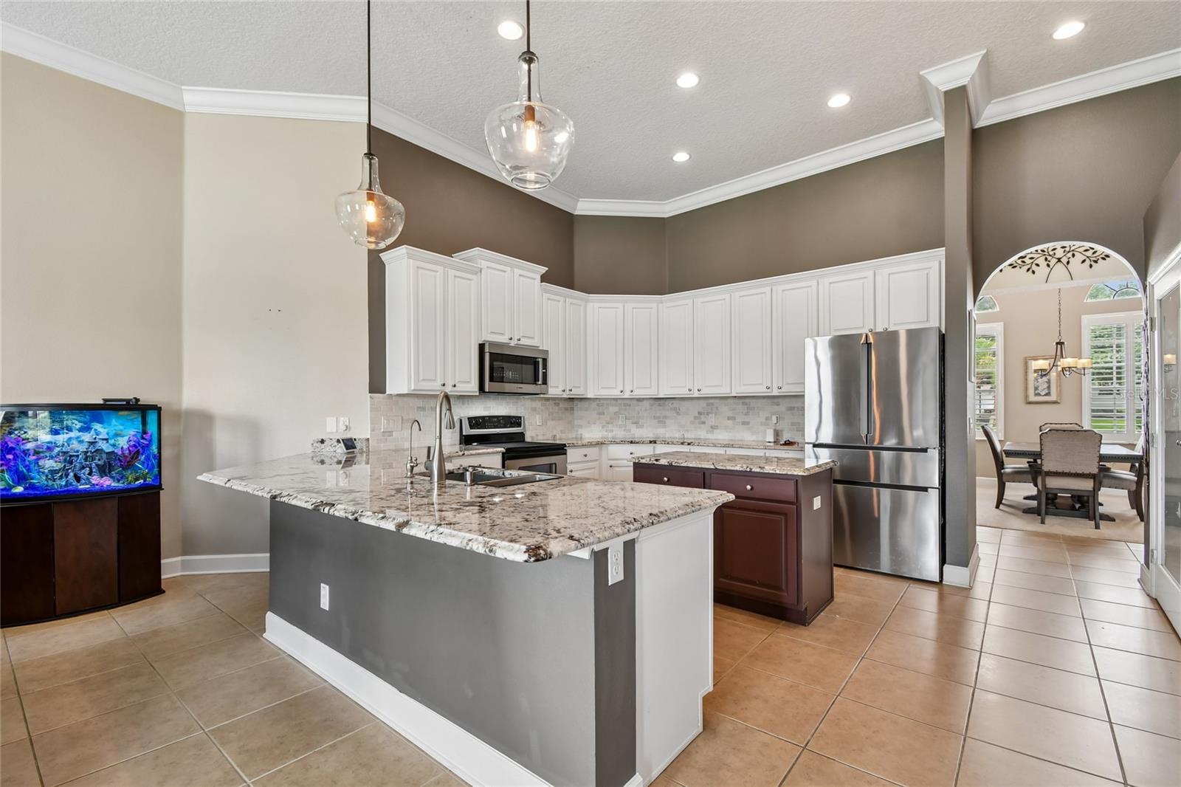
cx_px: 590
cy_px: 394
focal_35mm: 15
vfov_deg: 77.3
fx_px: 492
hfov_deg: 100.4
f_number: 8
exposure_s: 1/4
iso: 100
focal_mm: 10
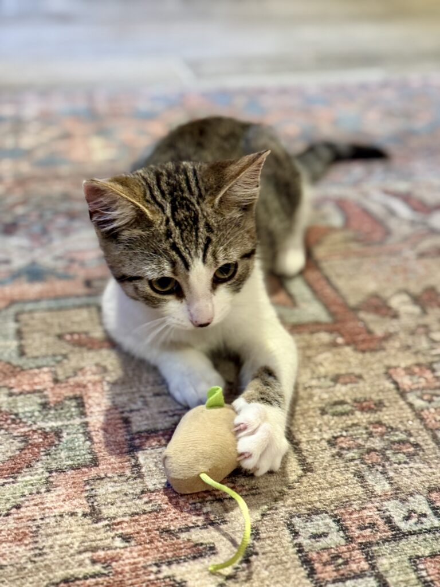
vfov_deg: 39.7
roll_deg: -2.6
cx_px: 220
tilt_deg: -31.3
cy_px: 294
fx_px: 813
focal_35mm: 48
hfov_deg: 30.3
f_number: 1.78
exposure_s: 1/40
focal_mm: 6.76
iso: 320
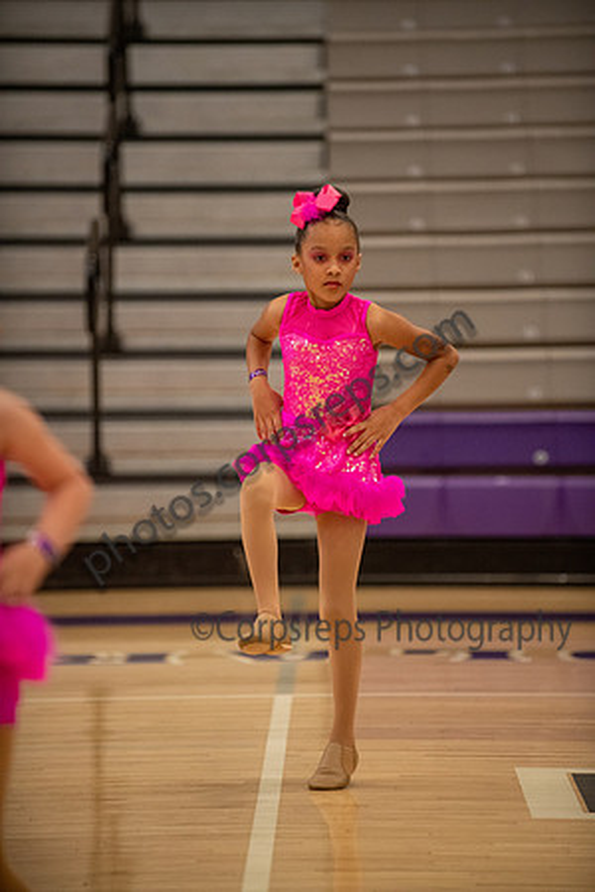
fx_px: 4958
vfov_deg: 10.3
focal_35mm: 200
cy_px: 446
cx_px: 298
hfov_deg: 6.9
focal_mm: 200
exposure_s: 1/640
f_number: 2.8
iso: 3200
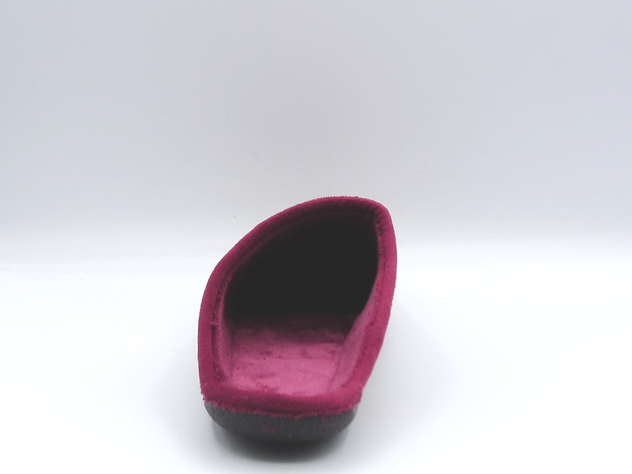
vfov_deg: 28.6
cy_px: 237
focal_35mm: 51
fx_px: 931
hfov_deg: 37.5
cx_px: 316
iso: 100
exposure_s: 1/200
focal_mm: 5.1
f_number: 4.5
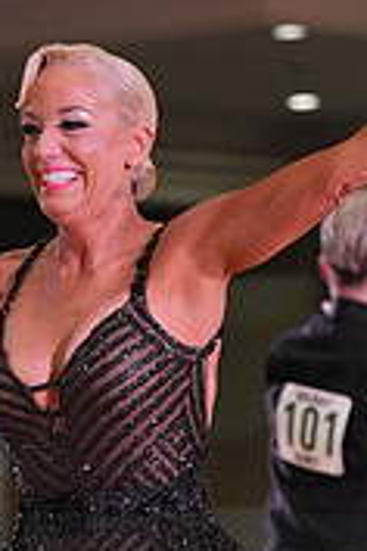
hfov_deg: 4.0
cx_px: 176
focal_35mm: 345
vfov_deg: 5.9
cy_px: 619
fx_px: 5275
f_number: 4
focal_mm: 105
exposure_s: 1/500
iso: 2000
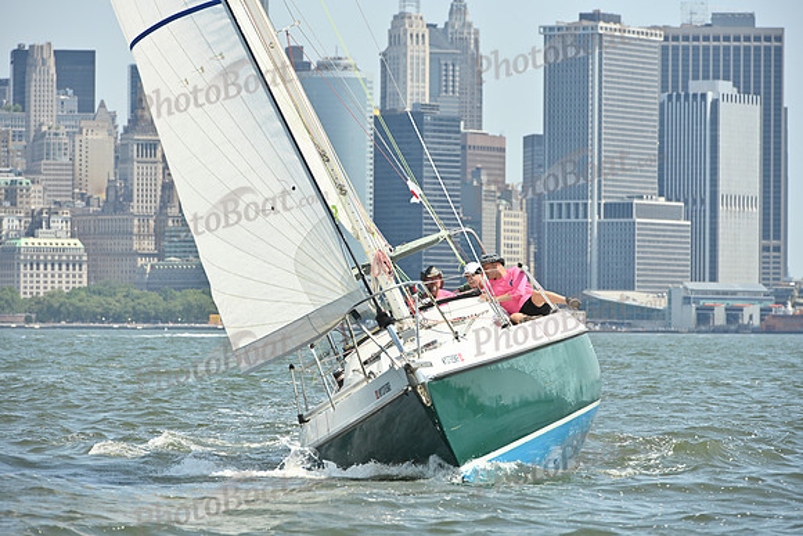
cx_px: 402
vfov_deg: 6.9
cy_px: 268
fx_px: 4462
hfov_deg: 10.3
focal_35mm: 200
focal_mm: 200
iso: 320
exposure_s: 1/1250
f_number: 8
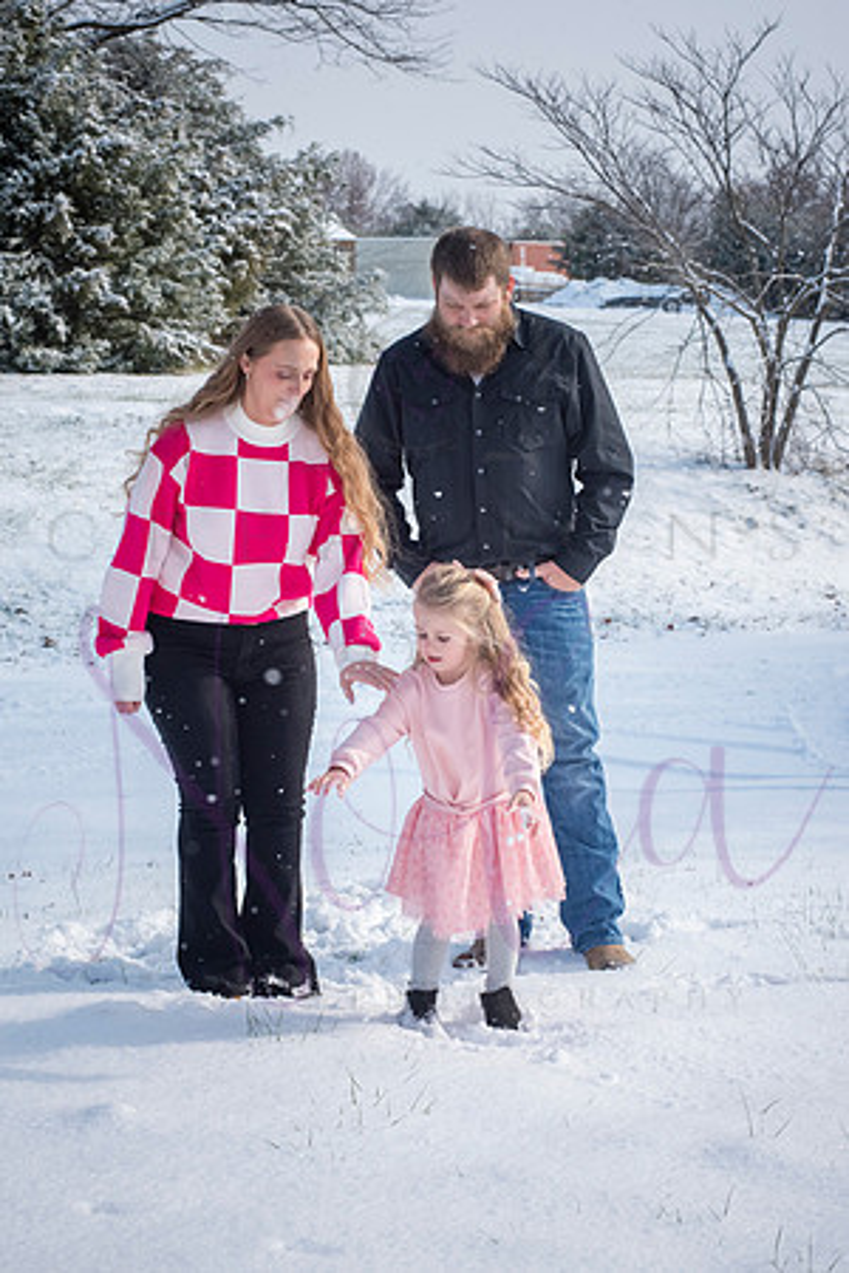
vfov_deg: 25.4
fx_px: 2830
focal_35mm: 80
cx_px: 424
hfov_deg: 17.1
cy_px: 636
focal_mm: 80
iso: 640
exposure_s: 1/1000
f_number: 11
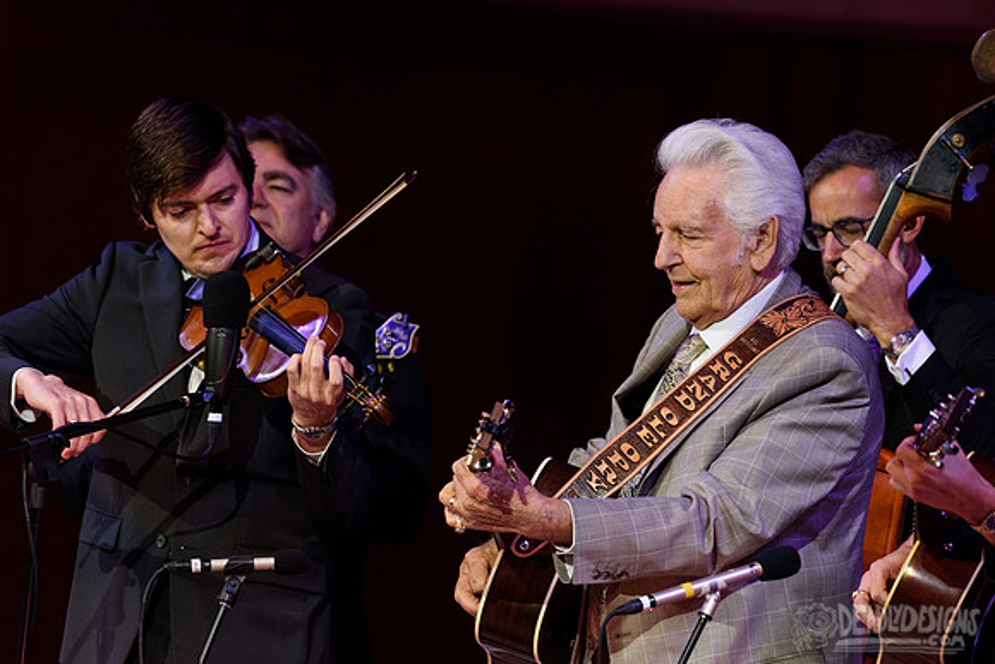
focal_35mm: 350
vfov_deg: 3.9
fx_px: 9675
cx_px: 498
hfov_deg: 5.9
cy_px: 332
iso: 2500
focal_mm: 350
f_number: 5.6
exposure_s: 1/400
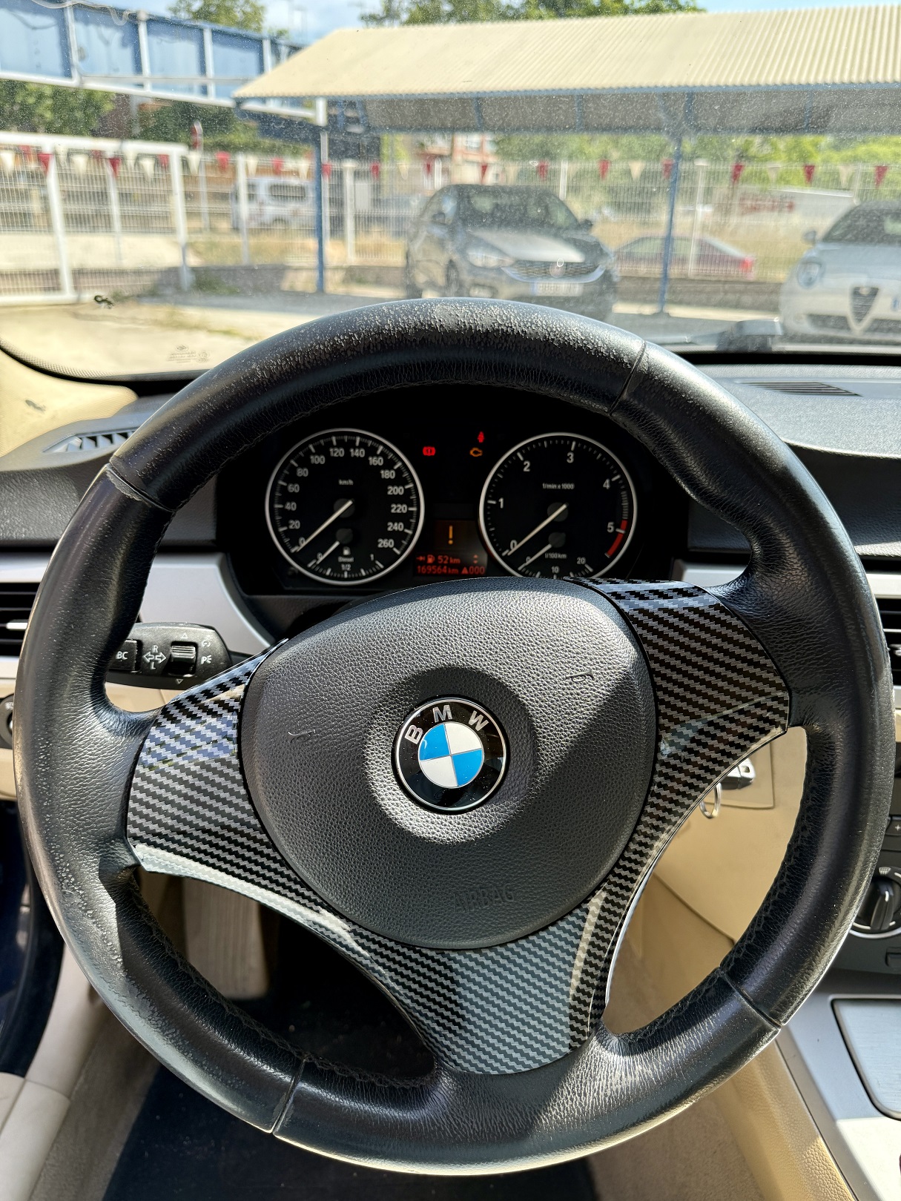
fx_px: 833
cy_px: 600
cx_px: 450
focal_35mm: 24
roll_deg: -1.4
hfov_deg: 56.8
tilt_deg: -22.4
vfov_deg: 71.6
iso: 100
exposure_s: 1/943
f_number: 1.78
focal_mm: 6.76
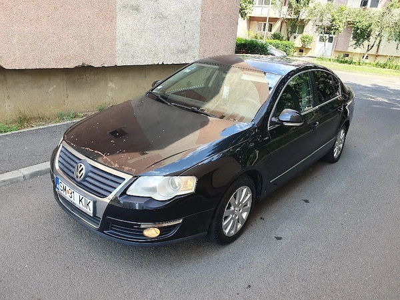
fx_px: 300
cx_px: 200
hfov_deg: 67.3
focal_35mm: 26
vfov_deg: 53.1
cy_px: 150
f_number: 2.4
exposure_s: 1/152
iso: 50
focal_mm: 4.32
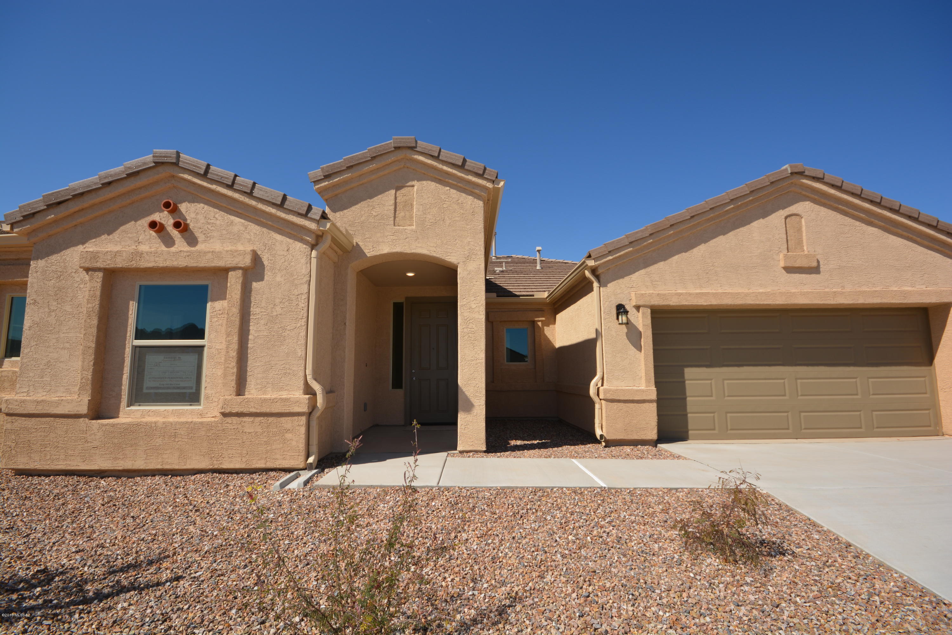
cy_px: 318
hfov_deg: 100.4
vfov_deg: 77.3
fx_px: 397
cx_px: 476
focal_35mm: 15
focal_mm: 10
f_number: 11
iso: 100
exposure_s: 1/200
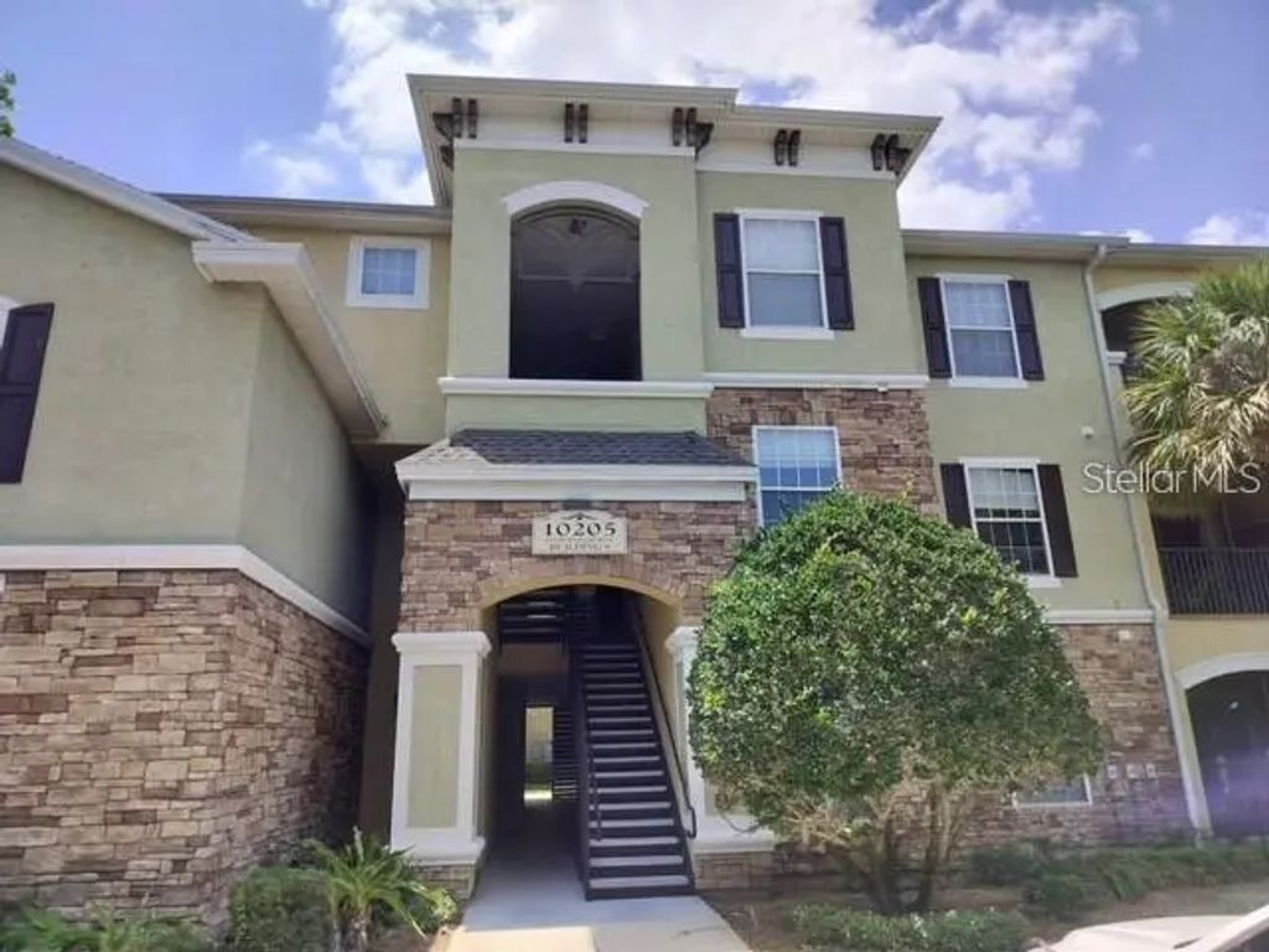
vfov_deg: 56.8
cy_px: 476
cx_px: 634
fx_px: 880
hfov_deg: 71.6
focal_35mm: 24
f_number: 1.7
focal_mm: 5.24
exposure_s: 1/778
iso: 50
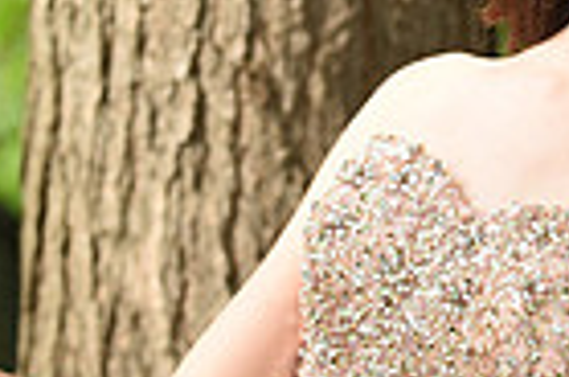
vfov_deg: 3.2
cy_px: 199
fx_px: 6734
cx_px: 438
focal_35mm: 427
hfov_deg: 4.8
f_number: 5
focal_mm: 102
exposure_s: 1/60
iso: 500
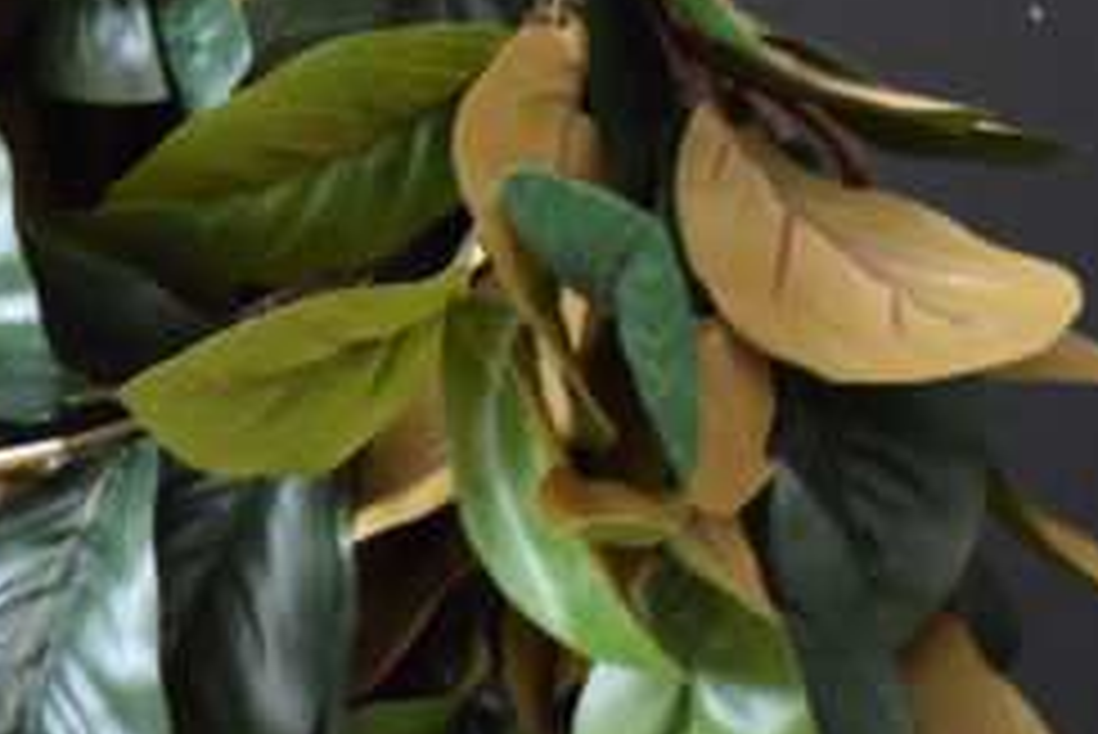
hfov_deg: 23.1
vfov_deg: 15.7
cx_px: 130
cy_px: 65
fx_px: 2624
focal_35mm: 86
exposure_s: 1/25
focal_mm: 28
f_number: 13
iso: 6400
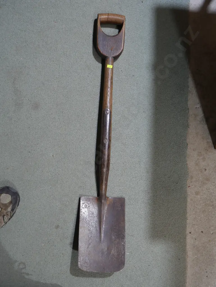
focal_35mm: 34
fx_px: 283
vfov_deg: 53.9
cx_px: 108
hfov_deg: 41.8
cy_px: 144
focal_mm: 17
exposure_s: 1/60
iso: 500
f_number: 4
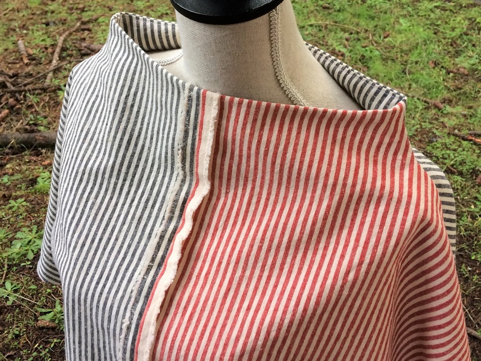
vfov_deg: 48.3
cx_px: 240
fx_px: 403
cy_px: 180
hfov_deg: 61.6
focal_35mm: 29
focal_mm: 4.15
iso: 40
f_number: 2.2
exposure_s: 1/30
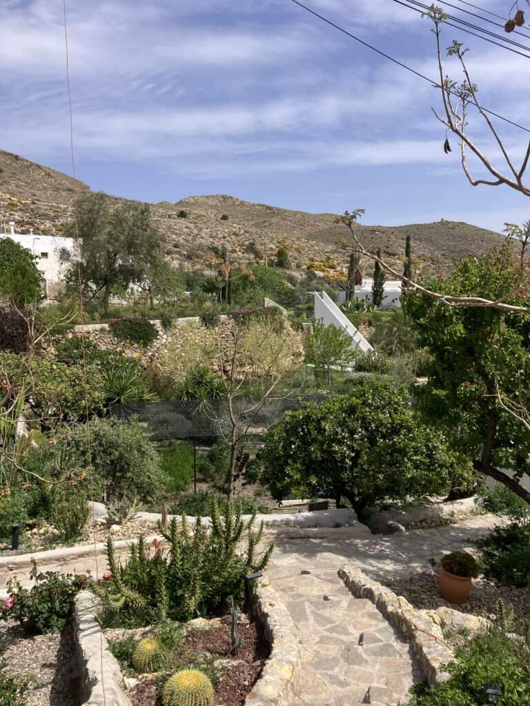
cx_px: 265
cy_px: 353
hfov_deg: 49.7
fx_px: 572
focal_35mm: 28
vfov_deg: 63.4
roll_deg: +0.3
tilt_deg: -6.4
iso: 32
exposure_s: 1/2208
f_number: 1.8
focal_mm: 3.99
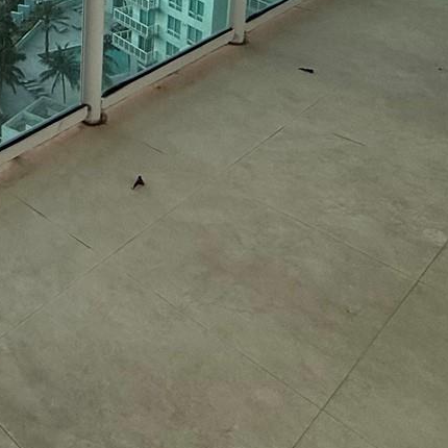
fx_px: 674
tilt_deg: -13.2
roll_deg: +1.7
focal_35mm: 46
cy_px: -95
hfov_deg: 31.2
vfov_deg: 30.9
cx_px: -82
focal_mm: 2.22
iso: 125
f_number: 2.2
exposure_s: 1/99
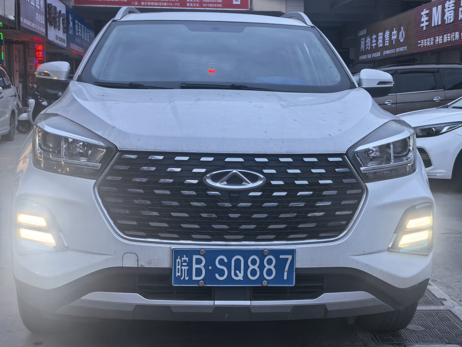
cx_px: 231
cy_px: 174
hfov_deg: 38.2
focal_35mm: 50
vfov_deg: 29.1
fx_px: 667
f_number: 1.4
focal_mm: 5.75
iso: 125
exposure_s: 1/100
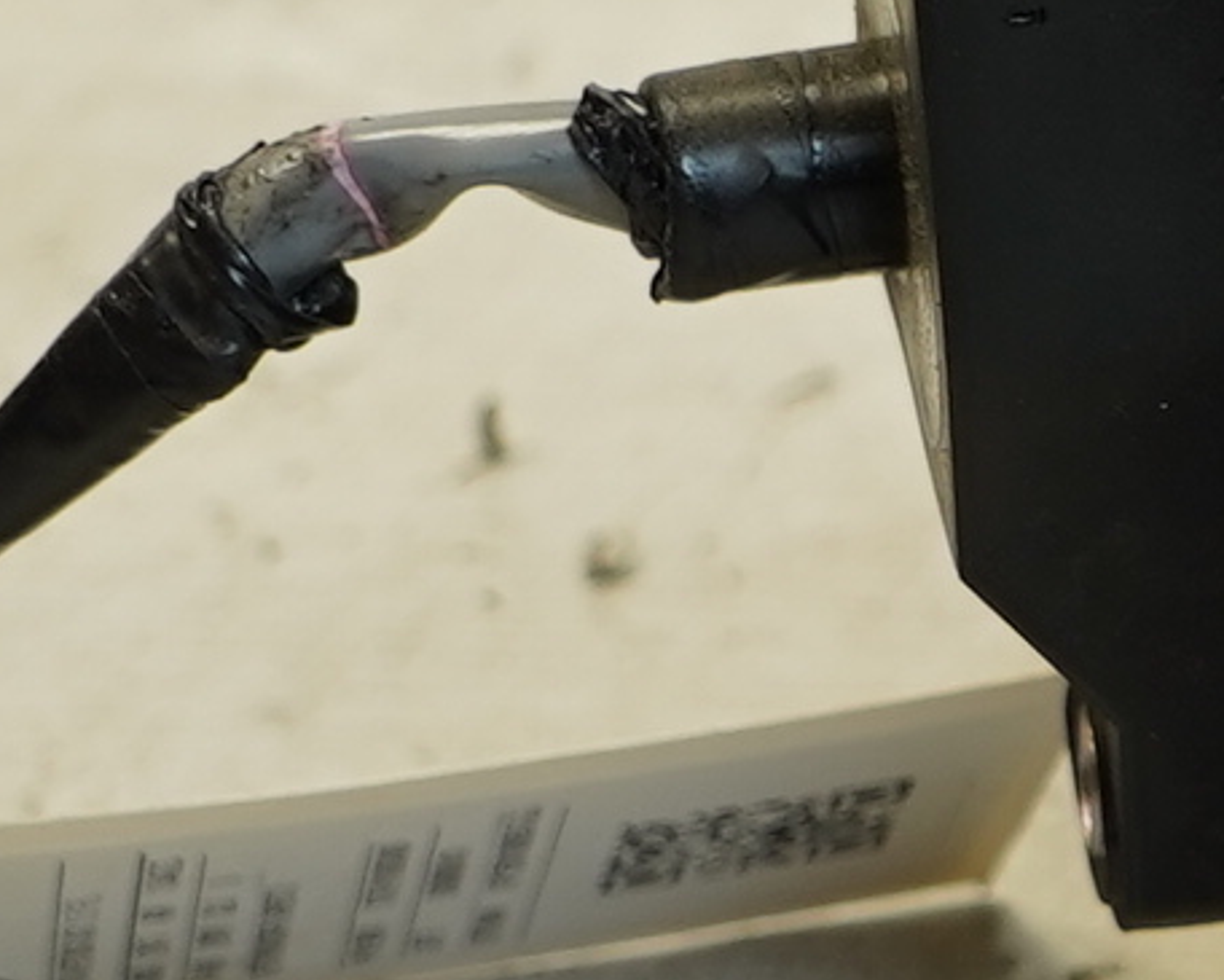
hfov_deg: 8.6
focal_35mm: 204
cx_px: 2955
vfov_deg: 7.6
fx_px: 7392
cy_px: 228
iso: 200
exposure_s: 1/60
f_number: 4
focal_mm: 22
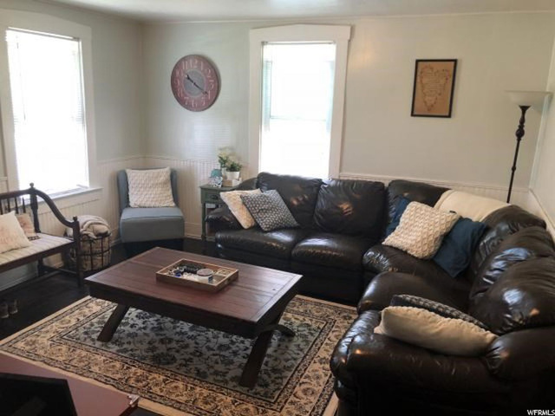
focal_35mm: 28
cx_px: 278
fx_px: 449
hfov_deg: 63.4
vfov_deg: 49.7
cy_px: 208
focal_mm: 3.99
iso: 40
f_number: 1.8
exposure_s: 1/17
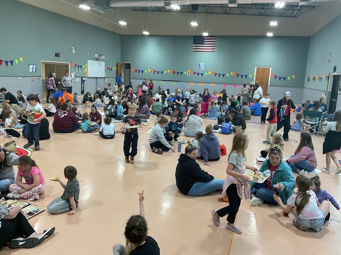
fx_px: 286
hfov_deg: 61.7
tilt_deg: -10.3
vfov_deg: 48.2
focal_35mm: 29
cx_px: 170
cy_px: 128
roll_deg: -2.0
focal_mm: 3
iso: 50
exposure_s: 1/60
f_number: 1.8
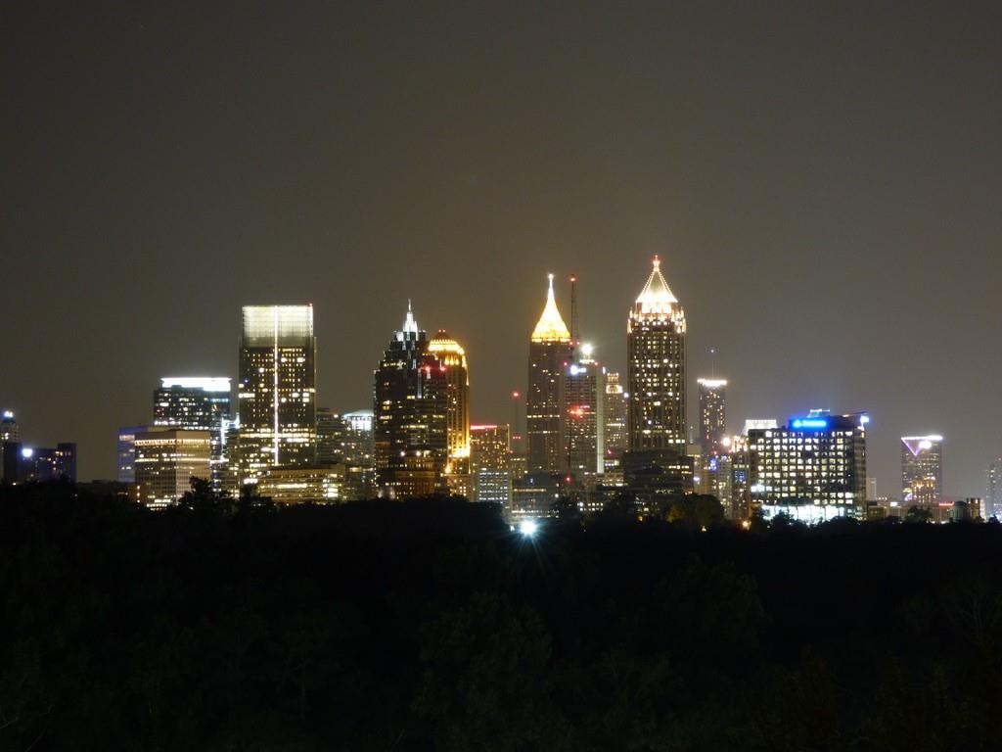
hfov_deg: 12.5
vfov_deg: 9.4
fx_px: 4573
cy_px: 376
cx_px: 501
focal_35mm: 158
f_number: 5.4
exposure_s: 8
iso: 200
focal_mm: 28.23
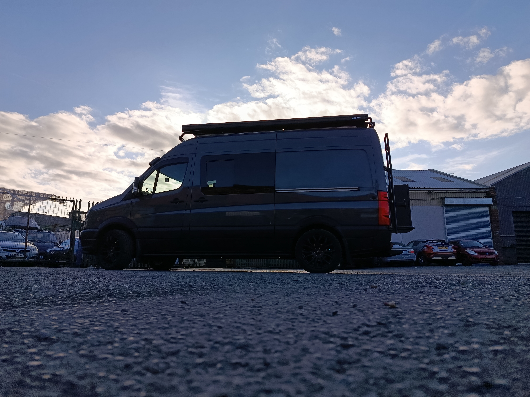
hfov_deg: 71.6
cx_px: 265
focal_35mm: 24
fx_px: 367
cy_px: 198
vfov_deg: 56.8
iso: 52
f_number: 1.7
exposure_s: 1/594
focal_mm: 5.24
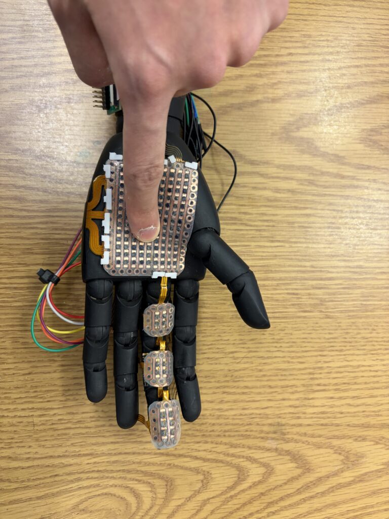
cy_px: 260
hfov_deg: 53.1
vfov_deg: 67.3
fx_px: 390
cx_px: 194
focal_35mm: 26
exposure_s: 1/60
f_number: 1.6
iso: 200
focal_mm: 5.96
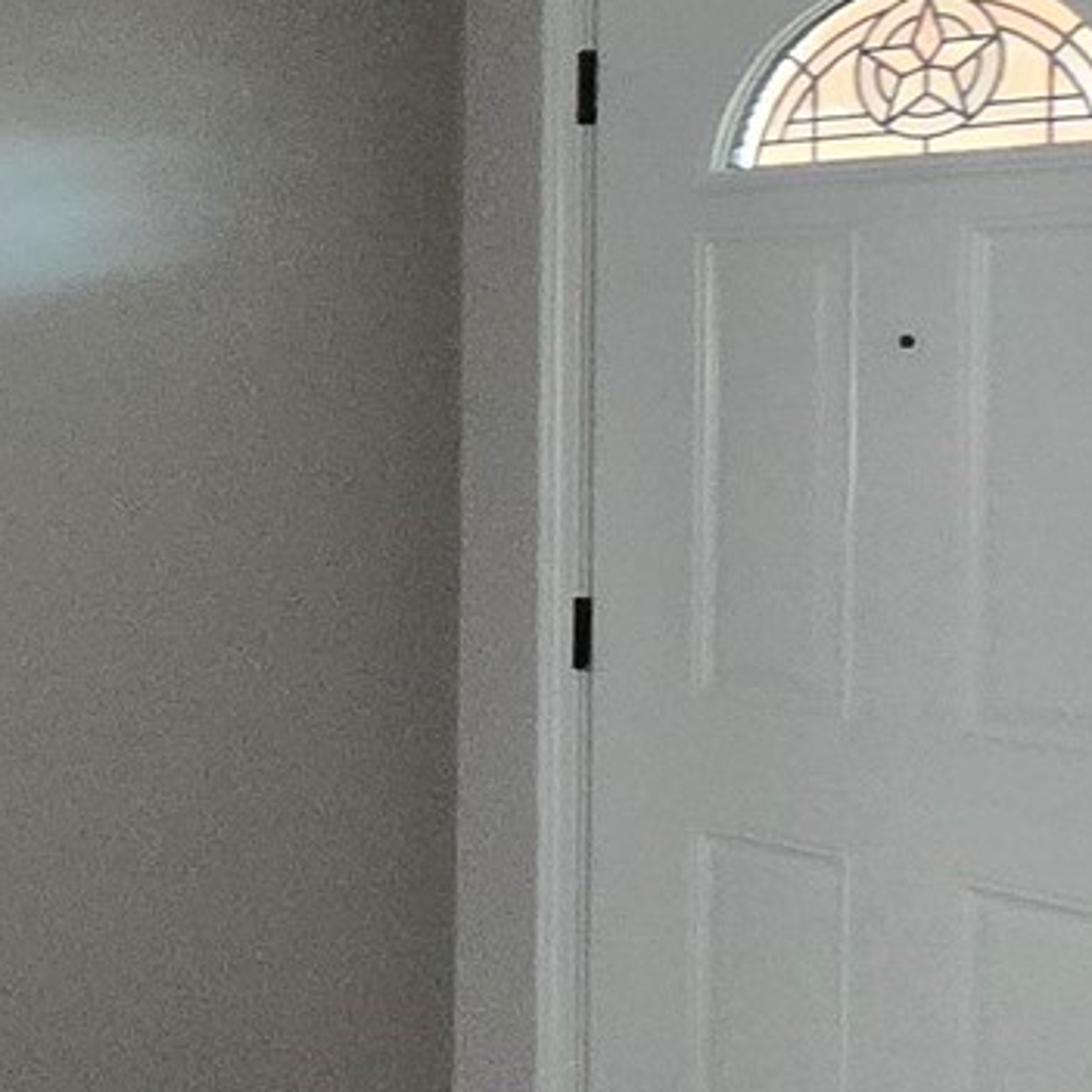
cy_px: 492
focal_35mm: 67
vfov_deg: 25.7
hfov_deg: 13.4
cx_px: -1804
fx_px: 2391
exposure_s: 1/60
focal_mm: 1.7
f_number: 2.2
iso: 250
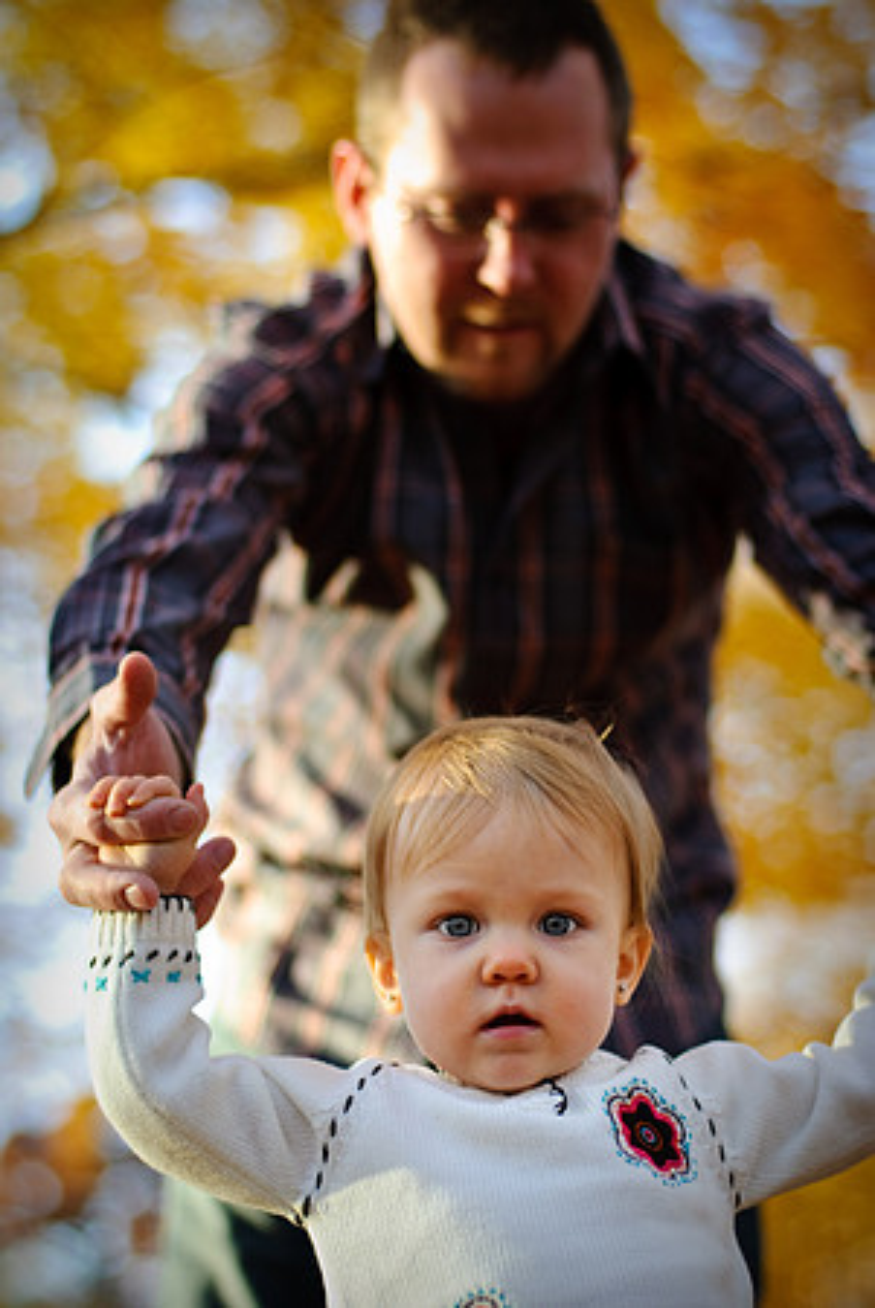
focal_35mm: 75
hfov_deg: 18.2
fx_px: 2728
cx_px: 438
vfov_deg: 27.0
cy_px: 654
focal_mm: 50
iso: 160
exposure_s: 1/400
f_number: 2
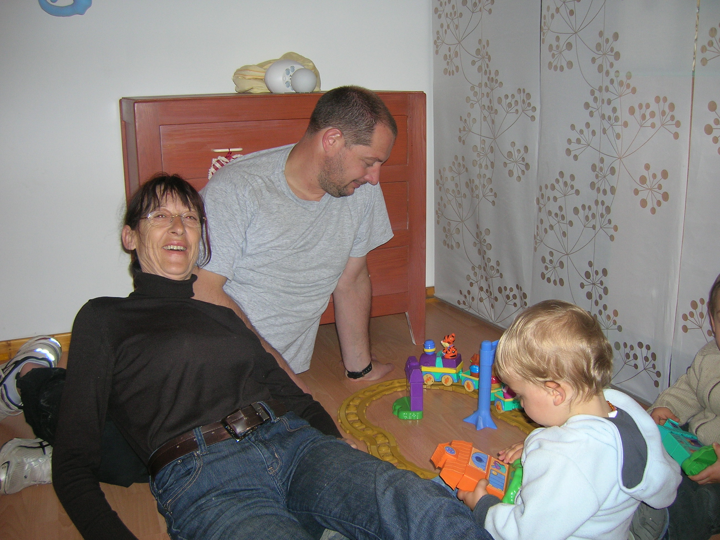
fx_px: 707
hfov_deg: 54.0
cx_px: 360
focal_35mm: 34
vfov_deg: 41.8
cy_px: 270
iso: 71
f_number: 2.9
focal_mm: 5.7
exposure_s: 1/60.1
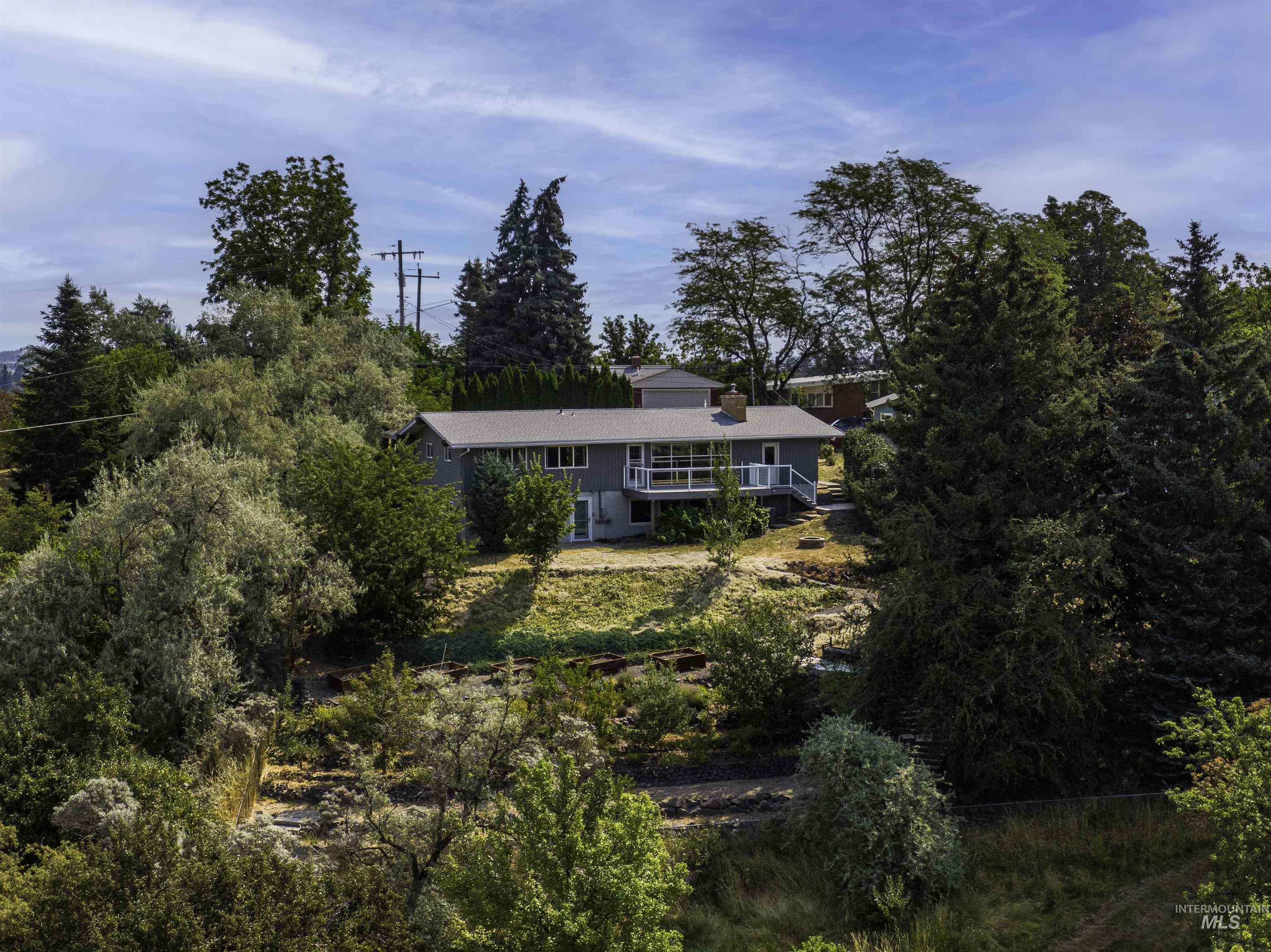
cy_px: 476
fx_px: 1762
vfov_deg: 30.2
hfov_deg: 39.7
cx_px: 636
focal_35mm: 48
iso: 100
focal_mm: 8.6
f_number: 3.8
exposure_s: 1/1000
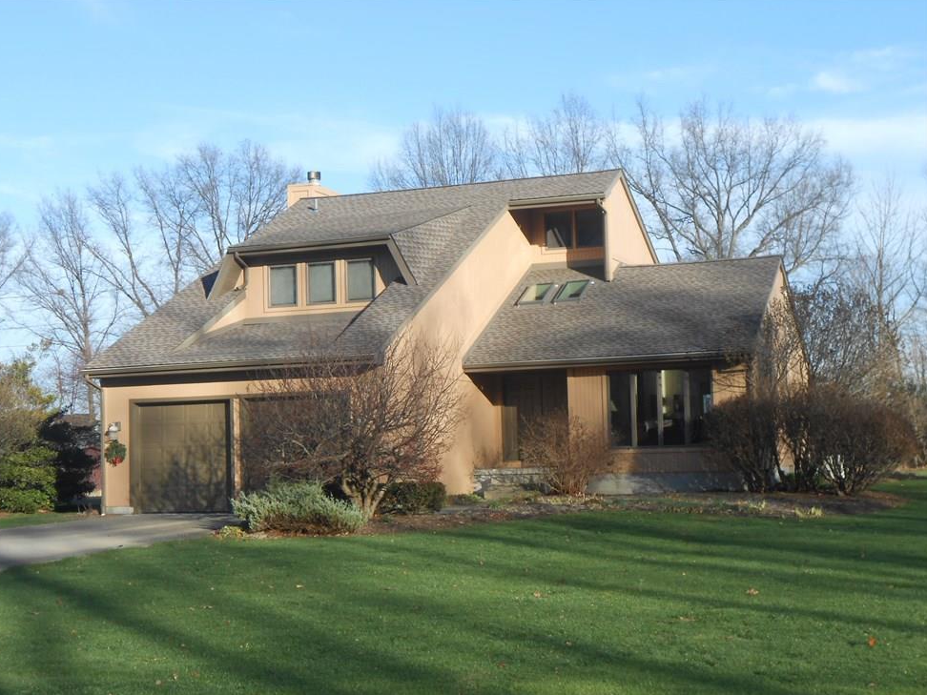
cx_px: 443
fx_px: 1580
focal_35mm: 59
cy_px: 361
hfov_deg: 32.7
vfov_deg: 24.8
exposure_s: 1/250
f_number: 5.2
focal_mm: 10
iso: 80
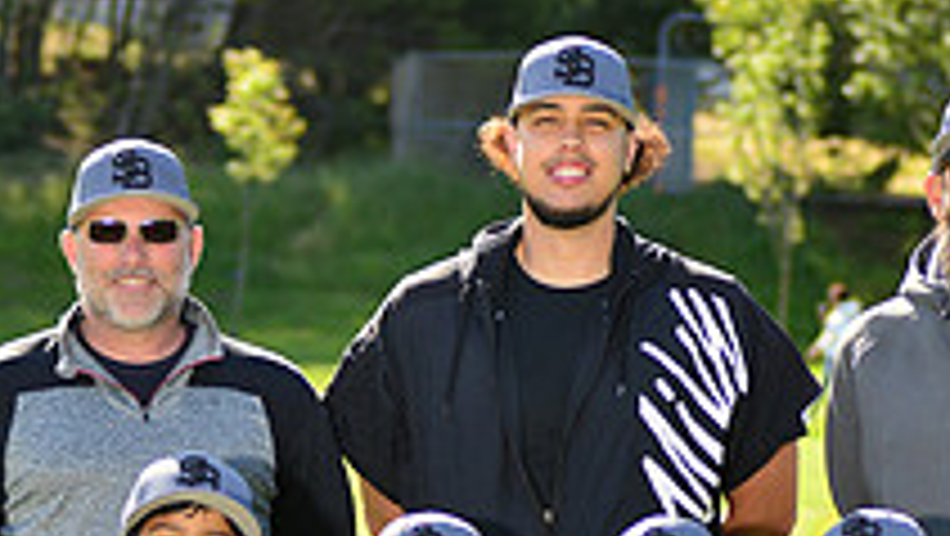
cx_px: 684
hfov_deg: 9.4
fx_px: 5797
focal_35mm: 230
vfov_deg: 5.2
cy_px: 867
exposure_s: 1/250
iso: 100
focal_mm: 80
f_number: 5
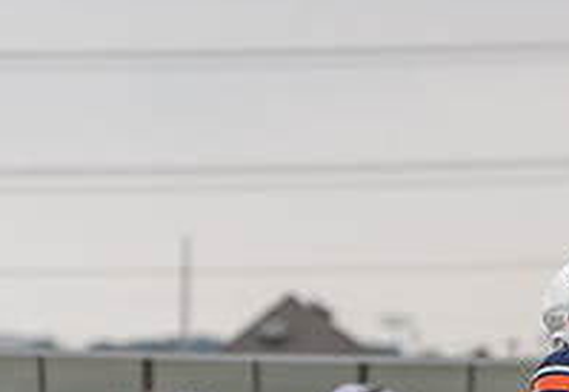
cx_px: 554
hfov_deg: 2.9
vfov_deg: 2.0
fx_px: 11319
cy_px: 677
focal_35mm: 709
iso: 2500
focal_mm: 198
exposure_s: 1/1000
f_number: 5.6
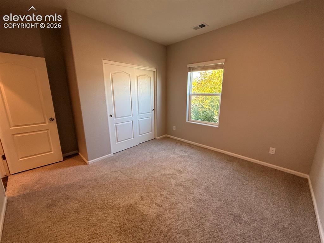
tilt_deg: -12.2
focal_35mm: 14
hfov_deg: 102.1
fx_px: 131
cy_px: 122
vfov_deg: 85.7
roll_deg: +0.2
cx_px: 162
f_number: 2.2
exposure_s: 1/120
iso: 250
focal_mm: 2.22
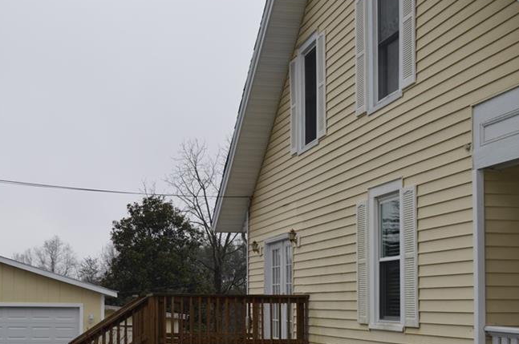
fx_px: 820
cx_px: 145
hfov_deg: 34.5
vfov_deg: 23.4
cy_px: 261
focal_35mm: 57
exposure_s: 1/200
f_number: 6.3
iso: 100
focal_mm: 24
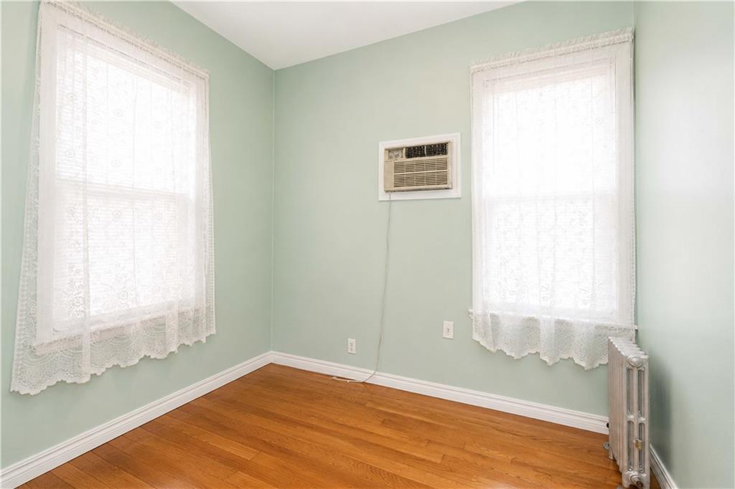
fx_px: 306
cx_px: 368
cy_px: 244
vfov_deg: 77.3
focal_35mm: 15
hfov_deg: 100.4
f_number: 9
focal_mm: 10
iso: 2000
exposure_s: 1/60
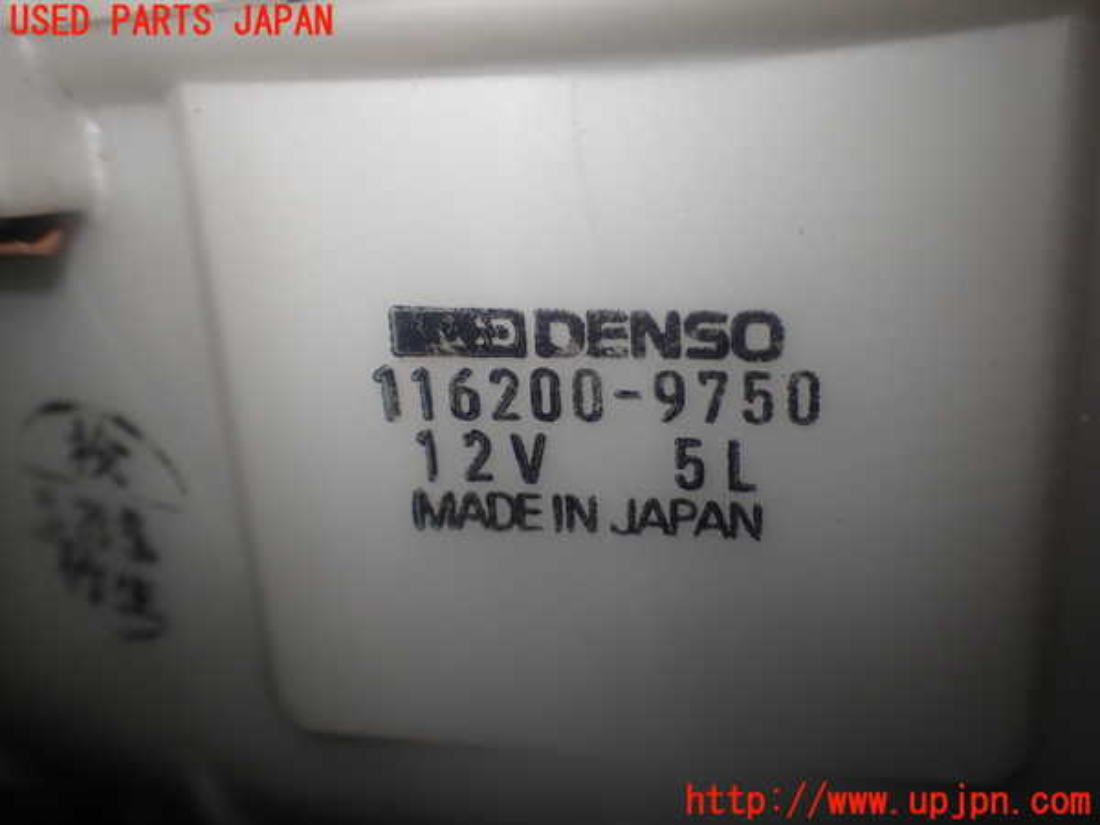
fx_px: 1017
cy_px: 412
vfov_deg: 44.2
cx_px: 550
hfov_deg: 56.8
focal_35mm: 32
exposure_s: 1/80
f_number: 2.4
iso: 100
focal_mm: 5.79
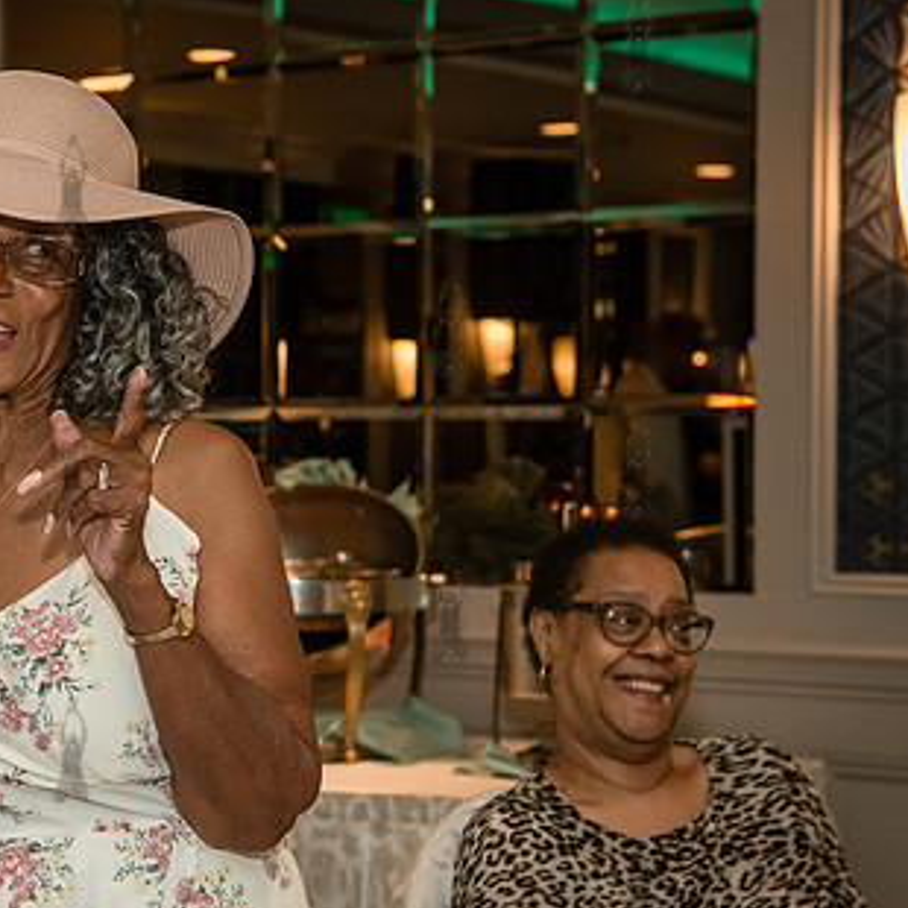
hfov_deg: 16.7
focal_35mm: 102
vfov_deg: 17.1
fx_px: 3027
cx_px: -19
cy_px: 504
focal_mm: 45
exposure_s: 1/200
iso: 1600
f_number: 3.5
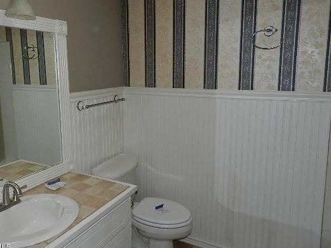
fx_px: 268
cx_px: 153
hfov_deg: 63.4
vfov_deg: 49.6
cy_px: 108
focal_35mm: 28
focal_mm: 4
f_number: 3.4
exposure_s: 1/30
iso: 200
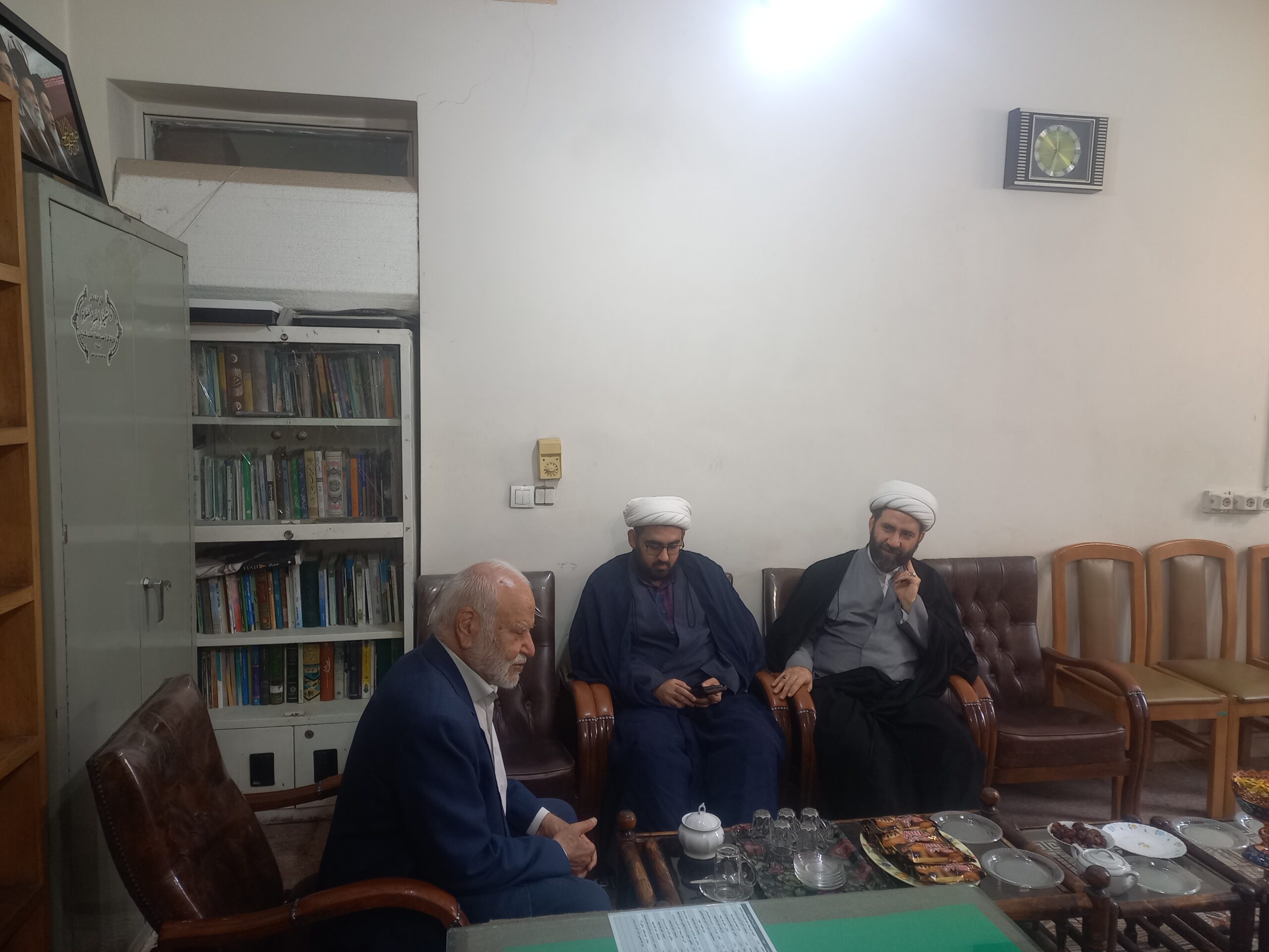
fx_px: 916
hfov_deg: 69.4
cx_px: 634
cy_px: 476
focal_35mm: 25
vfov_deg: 54.9
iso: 250
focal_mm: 4.65
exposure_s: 1/33.3
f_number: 1.8
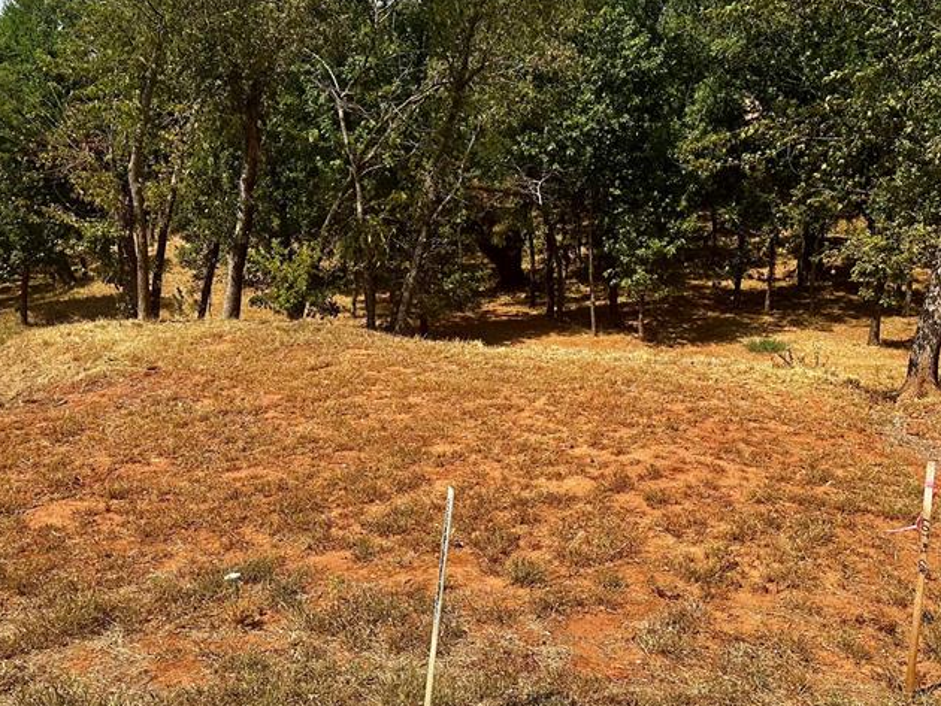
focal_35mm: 39
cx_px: 463
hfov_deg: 47.8
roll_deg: +0.6
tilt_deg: -10.7
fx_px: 1061
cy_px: 343
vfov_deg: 36.8
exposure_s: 1/4016
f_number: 1.78
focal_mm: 6.86
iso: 80
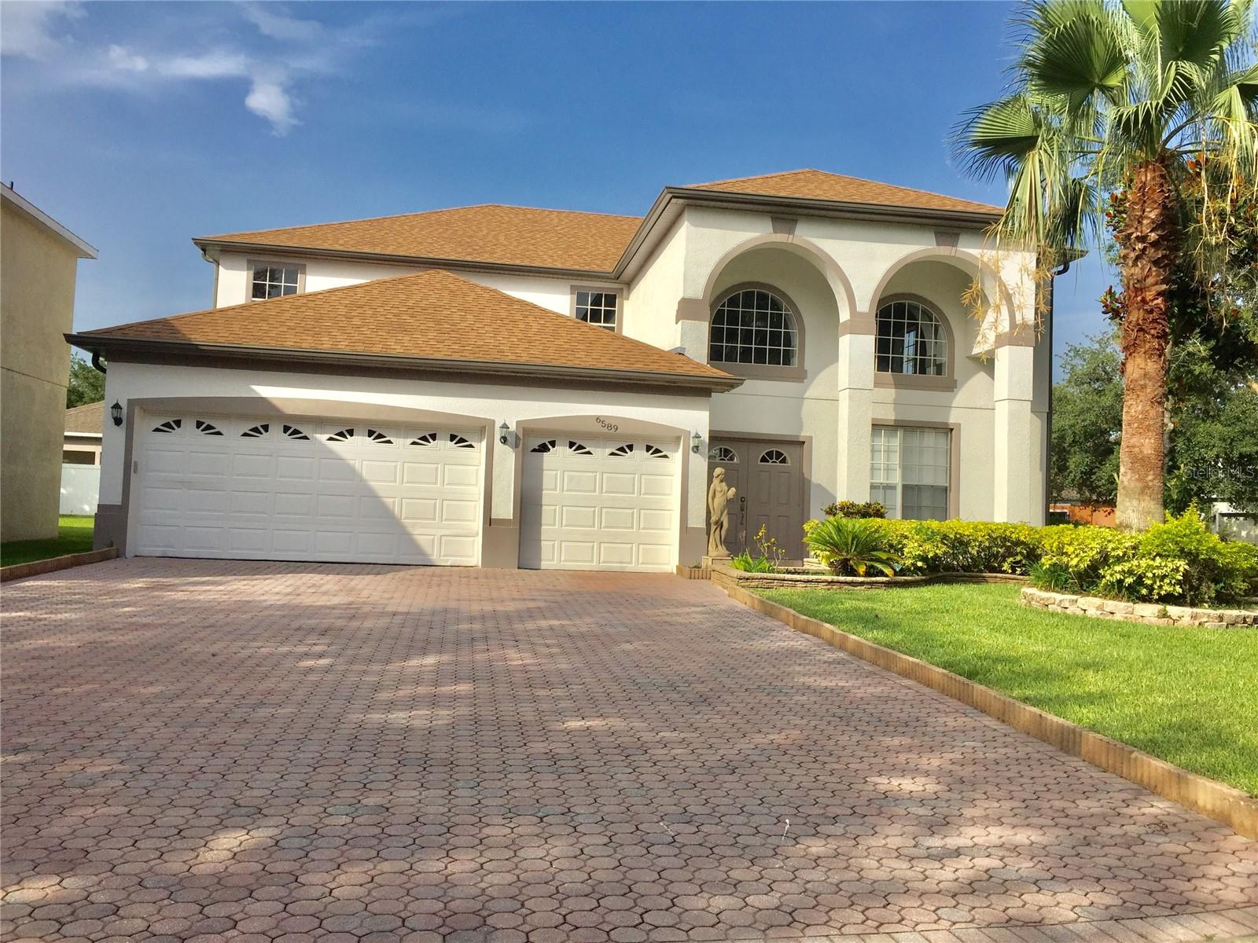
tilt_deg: +3.9
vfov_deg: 48.2
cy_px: 472
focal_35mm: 29
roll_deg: -2.5
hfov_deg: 61.7
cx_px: 629
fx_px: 1054
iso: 32
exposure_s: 1/2475
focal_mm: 4.15
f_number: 2.2
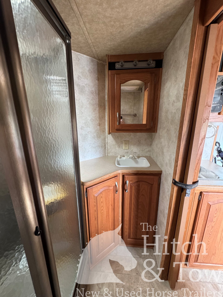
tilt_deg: -15.3
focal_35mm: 14
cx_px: 112
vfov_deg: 102.1
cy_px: 148
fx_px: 120
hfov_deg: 85.7
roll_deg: +0.6
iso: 320
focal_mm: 2.22
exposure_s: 1/67
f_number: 2.2
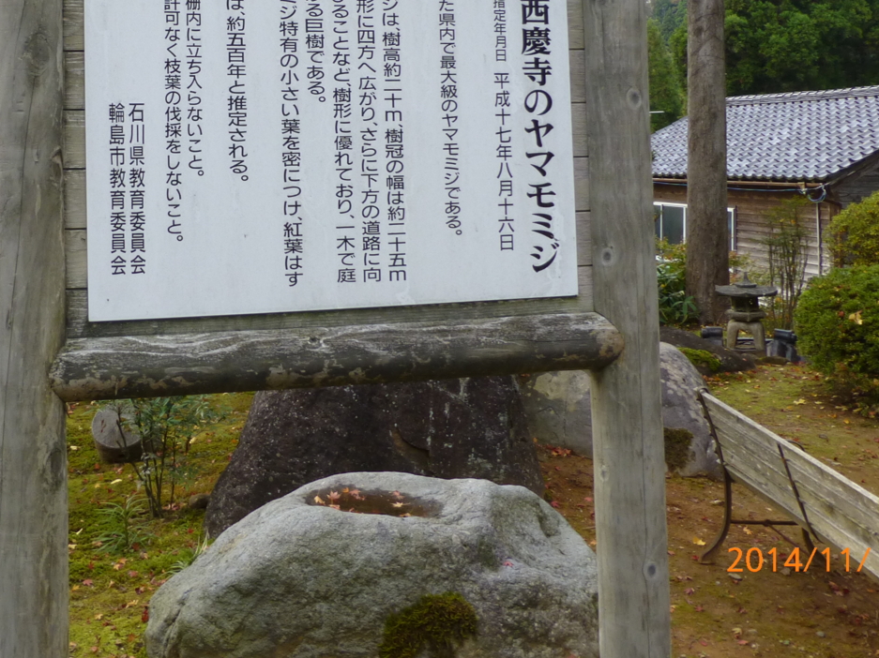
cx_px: 246
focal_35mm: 41
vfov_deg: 33.8
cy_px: 110
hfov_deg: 44.6
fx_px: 1041
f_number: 4
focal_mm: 4.3
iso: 100
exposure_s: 1/125
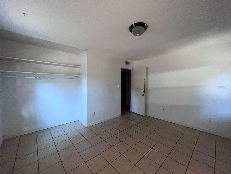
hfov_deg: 106.2
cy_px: 87
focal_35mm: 13
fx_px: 87
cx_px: 116
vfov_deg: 89.9
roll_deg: -0.6
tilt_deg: -3.6
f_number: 1.8
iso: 100
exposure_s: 1/82
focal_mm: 1.57
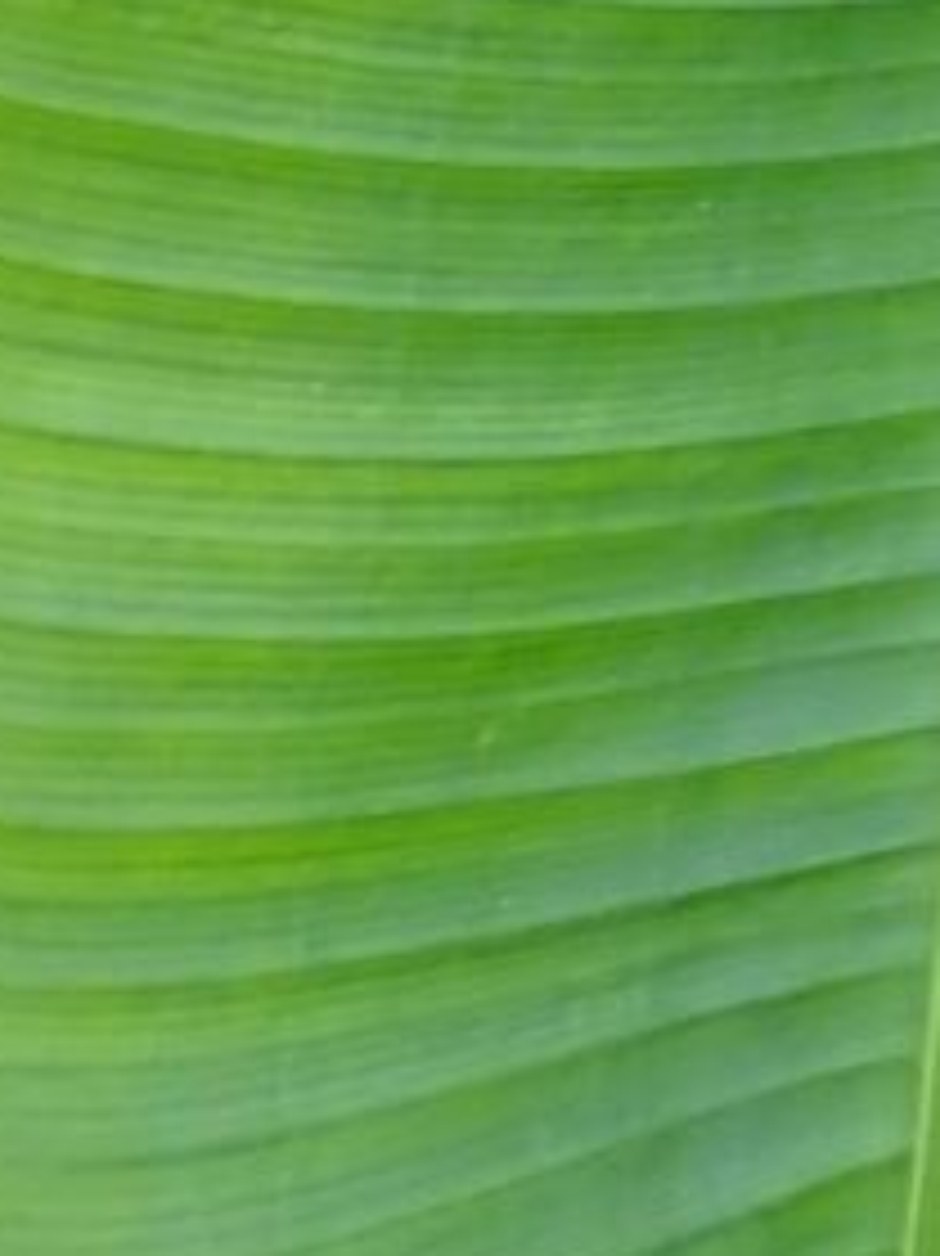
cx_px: 1327
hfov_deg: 6.8
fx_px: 7790
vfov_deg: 8.4
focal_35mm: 215
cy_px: -1850
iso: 125
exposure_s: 1/60
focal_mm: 5.5
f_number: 2.3
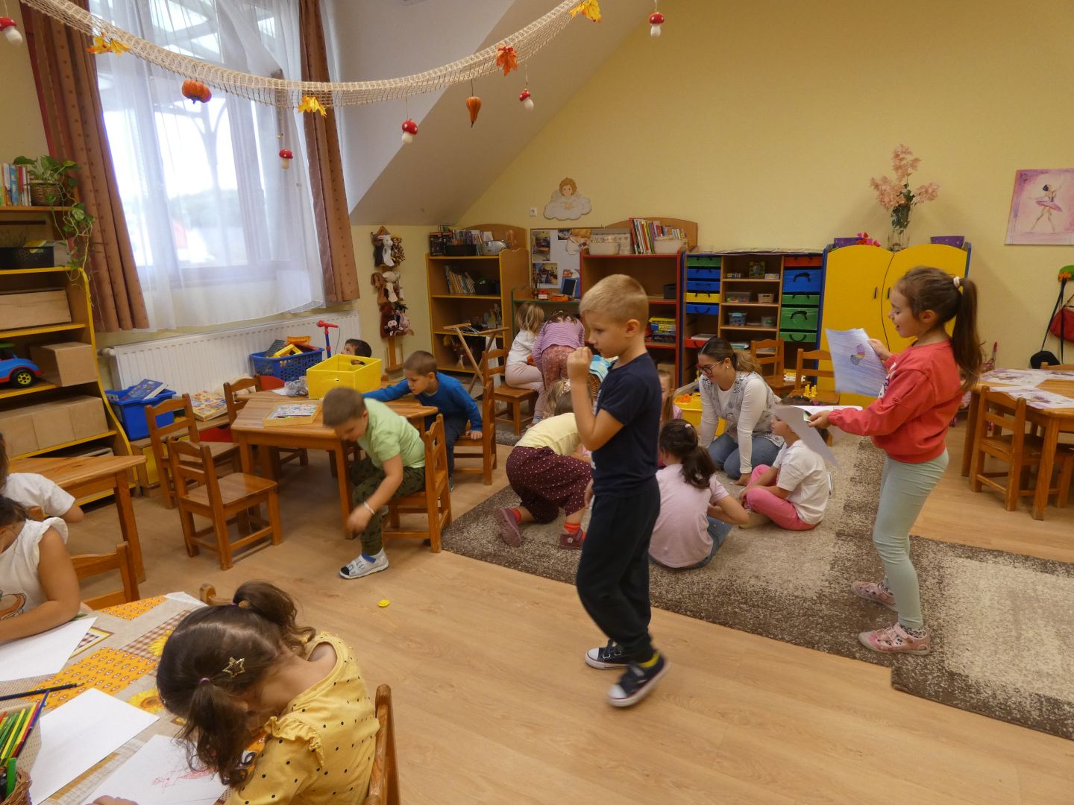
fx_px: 621
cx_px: 537
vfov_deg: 66.0
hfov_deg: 81.7
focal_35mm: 20
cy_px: 402
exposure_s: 1/60
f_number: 2.8
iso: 200
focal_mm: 3.6
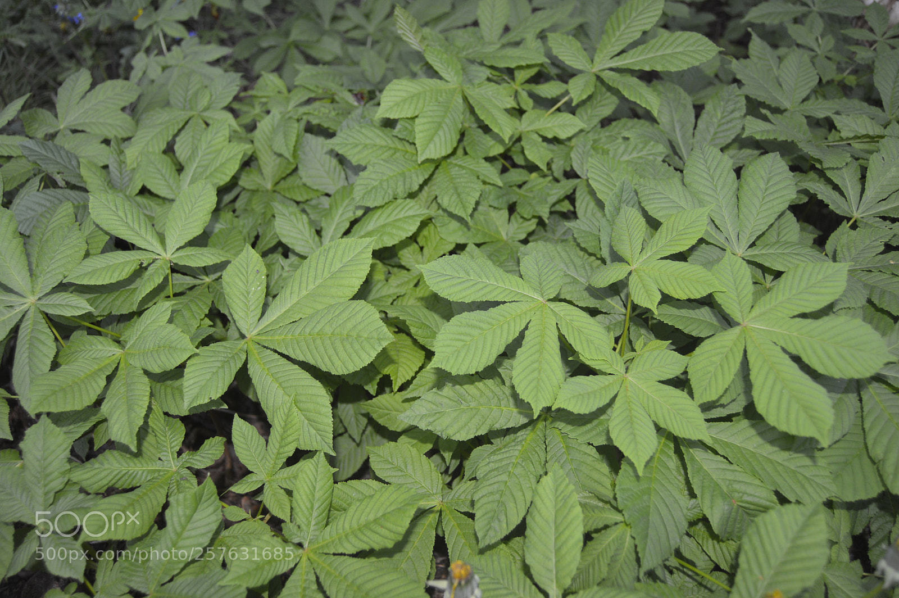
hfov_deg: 64.6
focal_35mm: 28
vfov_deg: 45.6
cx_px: 450
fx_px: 711
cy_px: 299
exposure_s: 1/60
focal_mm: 19
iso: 400
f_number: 4
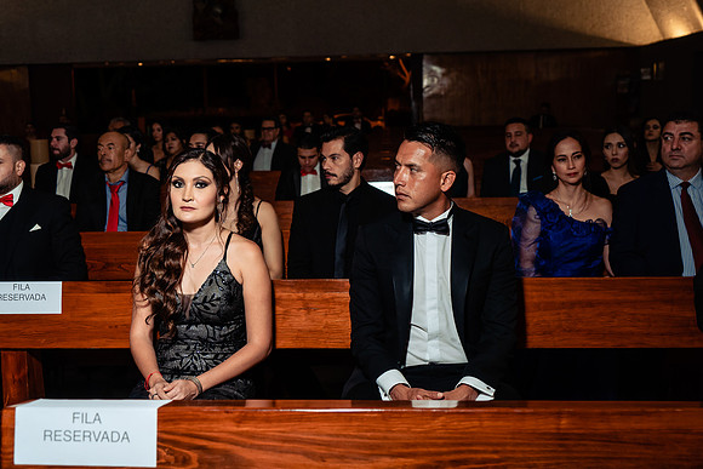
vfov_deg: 31.2
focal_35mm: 43
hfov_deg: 45.4
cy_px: 234
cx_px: 352
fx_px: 841
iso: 1250
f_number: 4
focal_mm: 41
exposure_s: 1/160
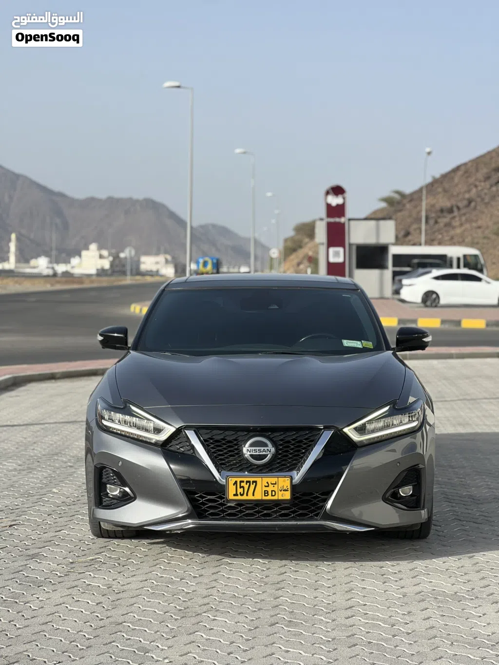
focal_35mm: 77
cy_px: 332
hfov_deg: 19.1
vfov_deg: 25.3
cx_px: 250
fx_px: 1480
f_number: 2.8
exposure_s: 1/218
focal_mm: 9
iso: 25
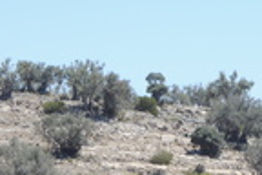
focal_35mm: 393
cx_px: 187
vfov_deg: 3.5
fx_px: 2860
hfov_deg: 5.2
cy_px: 234
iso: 100
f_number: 4.4
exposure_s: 1/400
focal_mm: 27.6
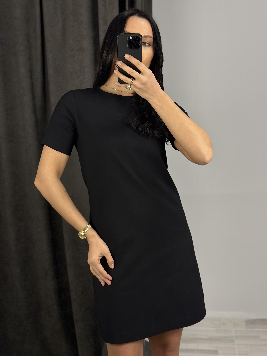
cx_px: 134
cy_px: 178
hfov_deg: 30.3
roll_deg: +1.7
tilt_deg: -26.5
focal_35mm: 48
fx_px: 494
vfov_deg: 39.7
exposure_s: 1/100
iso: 160
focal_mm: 6.86
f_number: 1.78
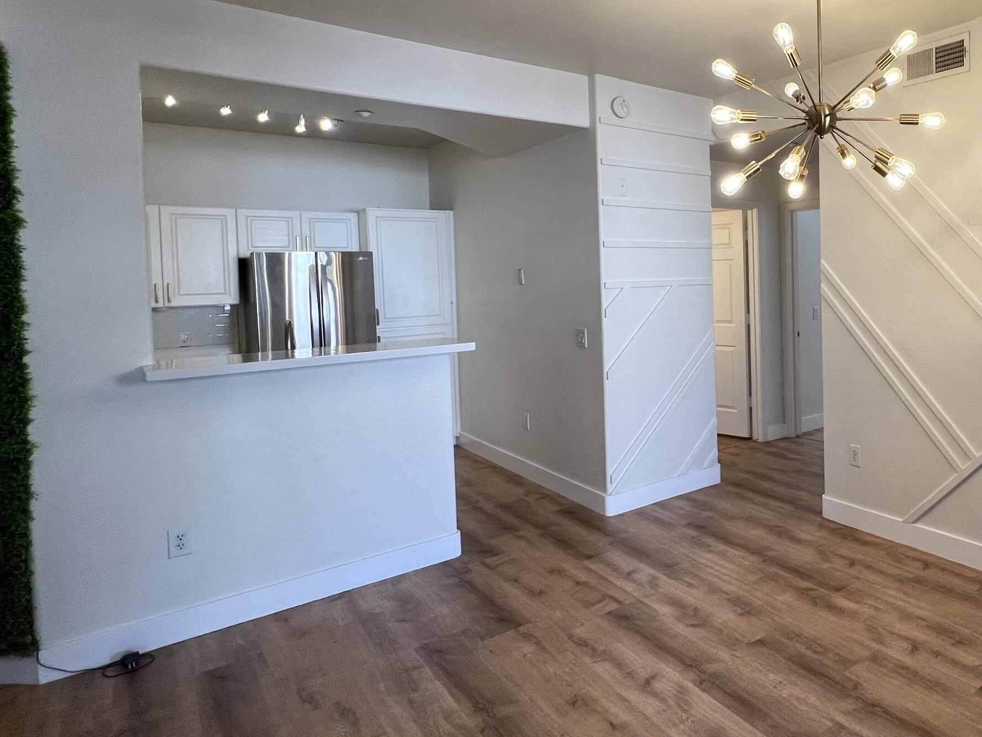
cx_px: 777
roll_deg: +1.8
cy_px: 292
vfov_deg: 60.5
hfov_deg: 69.4
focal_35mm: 22
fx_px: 624
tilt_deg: -1.9
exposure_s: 1/120
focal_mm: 1.57
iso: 125
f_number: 1.8
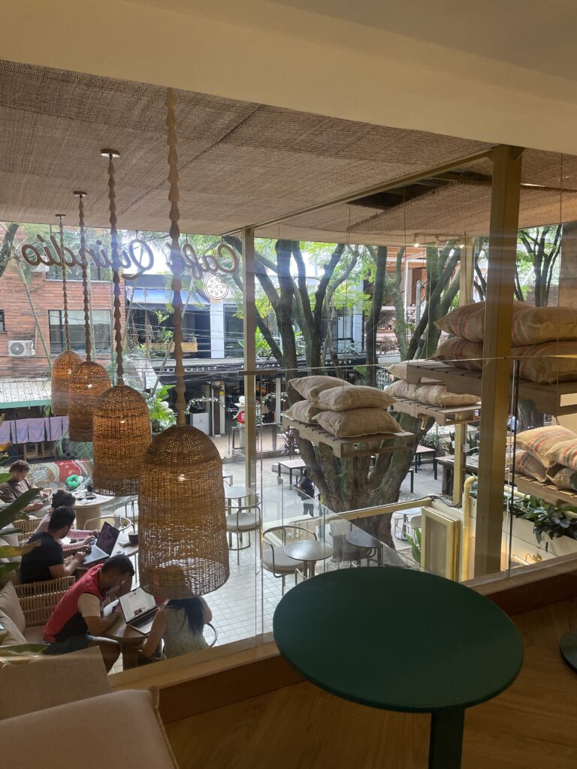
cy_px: 384
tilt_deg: -8.1
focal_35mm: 26
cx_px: 288
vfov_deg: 67.3
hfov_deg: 53.1
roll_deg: +0.7
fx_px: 578
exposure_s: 1/120
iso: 125
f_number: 1.6
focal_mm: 4.2
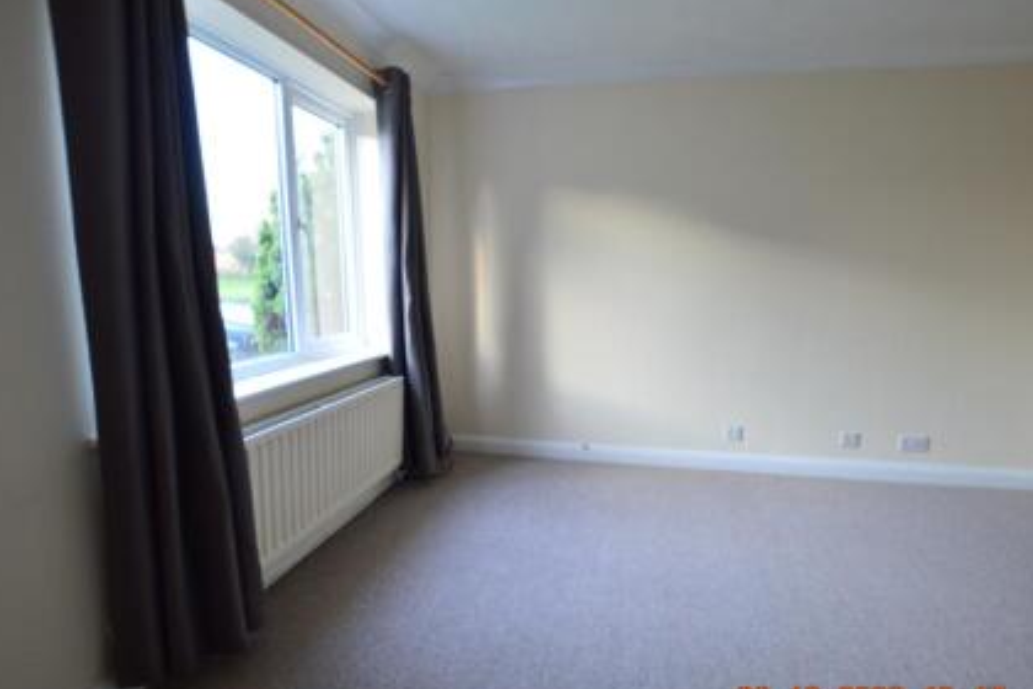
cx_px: 529
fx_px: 488
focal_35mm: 17
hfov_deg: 93.3
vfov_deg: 70.4
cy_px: 368
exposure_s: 1/30
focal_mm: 10
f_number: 3.5
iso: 400
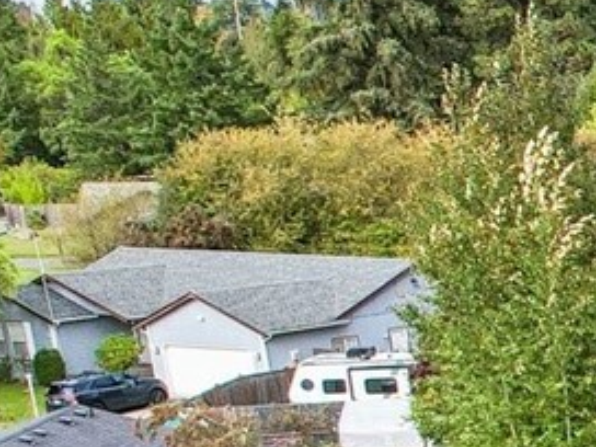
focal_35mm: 132
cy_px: 750
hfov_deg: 11.1
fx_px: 2273
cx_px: 1653
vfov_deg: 10.7
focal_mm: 8.4
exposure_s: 1/1250
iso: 130
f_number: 2.8
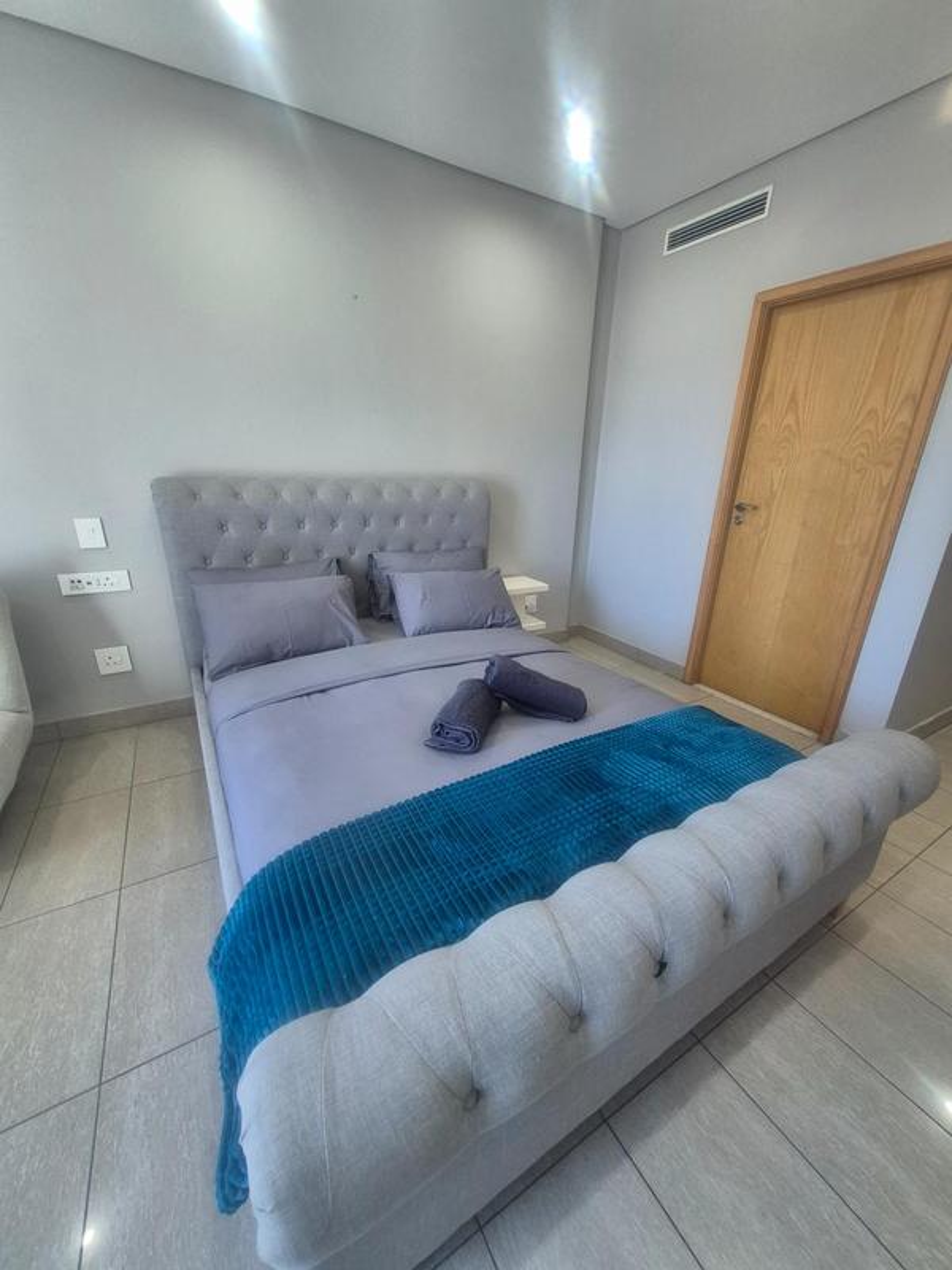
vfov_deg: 106.2
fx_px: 477
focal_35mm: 13
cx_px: 476
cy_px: 635
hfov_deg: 89.9
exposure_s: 1/50
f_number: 2.2
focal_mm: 1.74
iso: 160
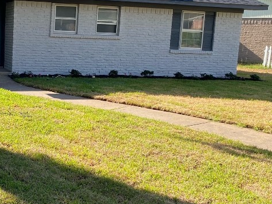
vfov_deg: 26.1
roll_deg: -3.4
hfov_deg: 32.9
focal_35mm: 56
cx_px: 37
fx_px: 440
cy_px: 100
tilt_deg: -10.0
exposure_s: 1/912
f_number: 1.8
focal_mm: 4.25
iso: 32
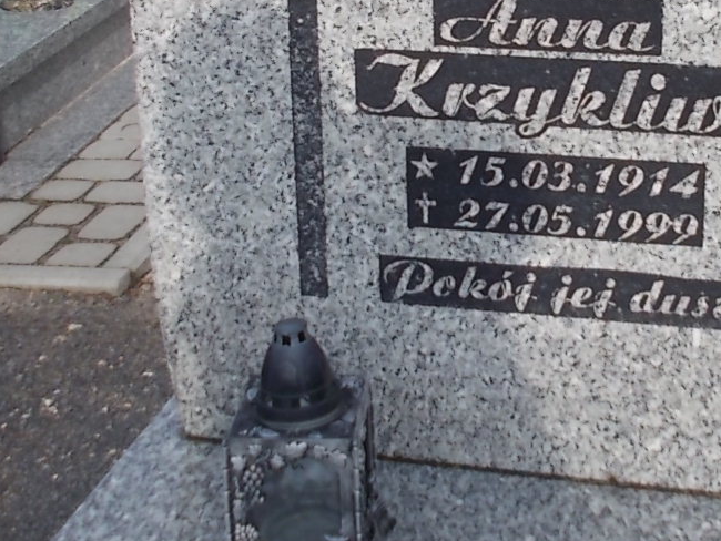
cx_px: 510
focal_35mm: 64
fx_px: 1334
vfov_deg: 22.3
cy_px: 29
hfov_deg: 29.9
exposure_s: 1/125
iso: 80
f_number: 8
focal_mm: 4.6
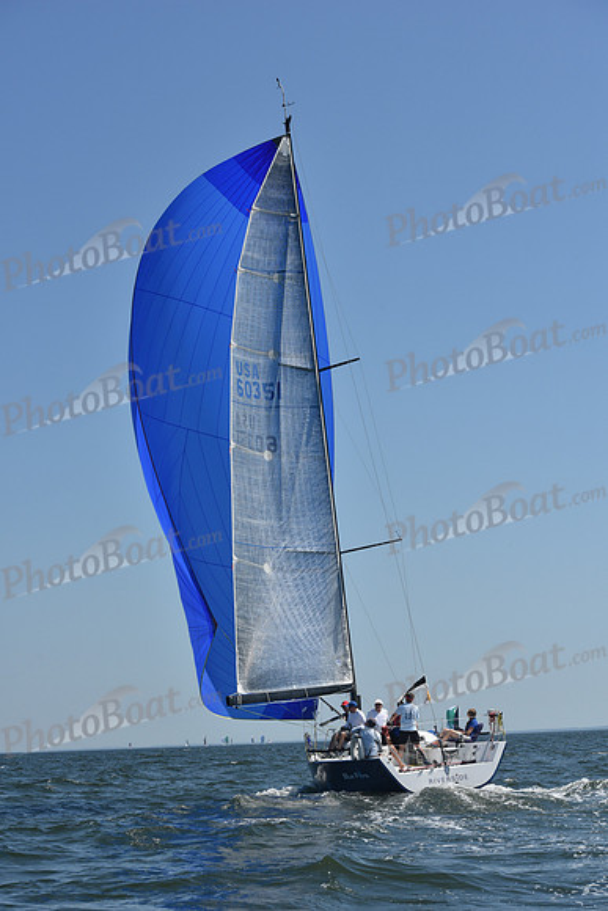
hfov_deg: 19.5
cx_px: 304
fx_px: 1772
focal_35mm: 70
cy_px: 456
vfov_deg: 28.8
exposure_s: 1/1250
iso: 250
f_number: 9
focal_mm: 70
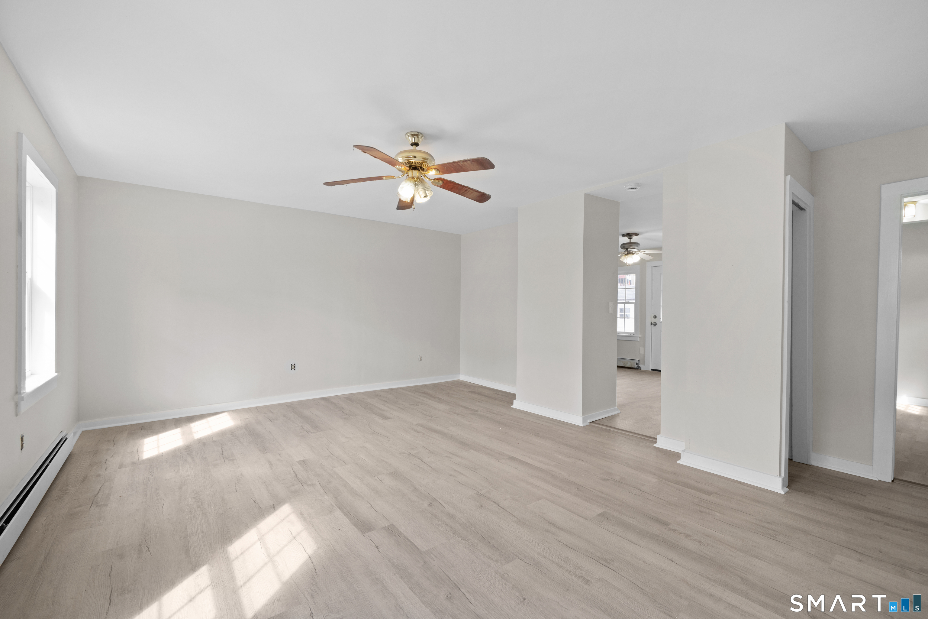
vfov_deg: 81.2
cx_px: 464
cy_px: 310
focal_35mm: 14
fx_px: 361
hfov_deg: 104.3
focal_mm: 14
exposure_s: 1/20
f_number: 9
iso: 250
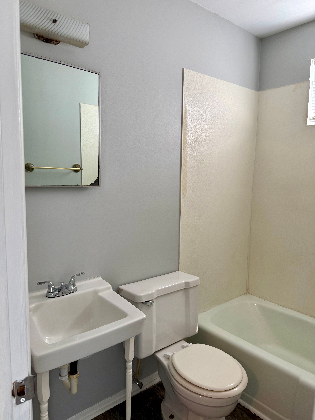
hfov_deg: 56.8
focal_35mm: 24
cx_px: 158
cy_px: 210
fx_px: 291
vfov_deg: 71.6
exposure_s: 1/60
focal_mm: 6.76
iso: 100
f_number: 1.78
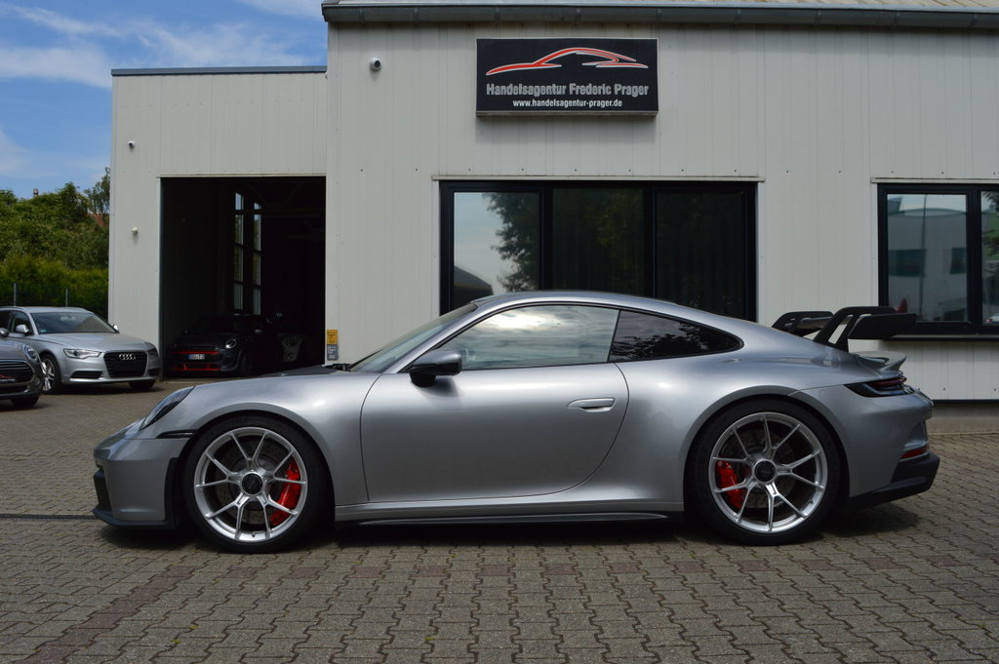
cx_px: 500
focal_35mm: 33
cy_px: 332
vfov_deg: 39.9
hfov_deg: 57.3
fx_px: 915
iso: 100
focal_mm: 22
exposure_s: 1/400
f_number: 9
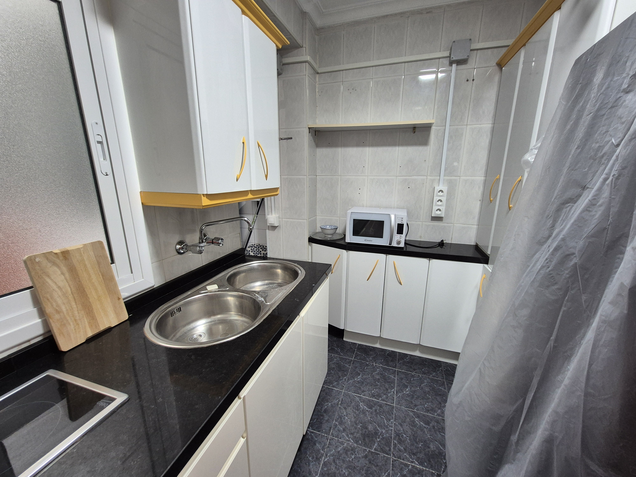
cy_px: 238
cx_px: 318
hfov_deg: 106.2
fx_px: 239
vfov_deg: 89.9
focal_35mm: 13
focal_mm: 2.2
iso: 200
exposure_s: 1/50
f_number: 2.2
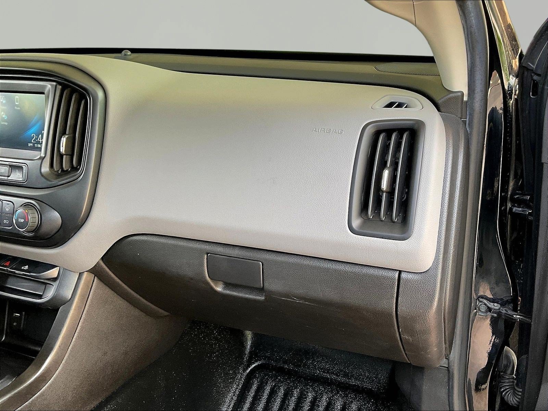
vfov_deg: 48.2
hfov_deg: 61.7
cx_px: 274
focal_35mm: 29
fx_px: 459
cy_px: 206
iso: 64
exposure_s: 1/120
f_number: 1.8
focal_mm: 3
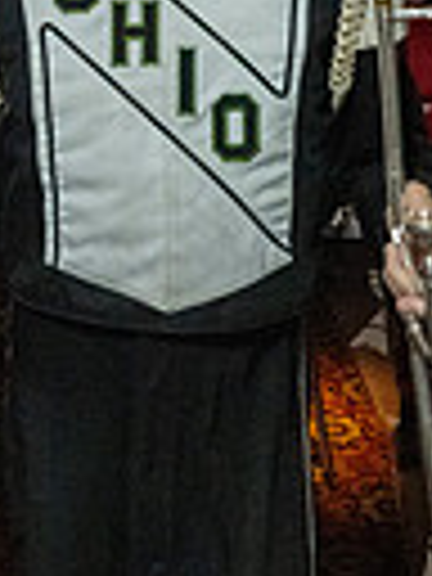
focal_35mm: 81
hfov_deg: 17.8
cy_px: -189
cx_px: -4
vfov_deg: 21.6
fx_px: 1348
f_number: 2.8
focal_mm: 24
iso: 20000
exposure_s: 1/500
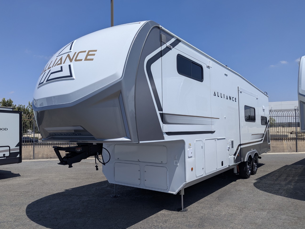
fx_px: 229
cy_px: 121
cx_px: 149
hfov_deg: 67.2
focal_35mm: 26
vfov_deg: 53.1
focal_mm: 6.81
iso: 48
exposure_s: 1/4184
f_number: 1.85
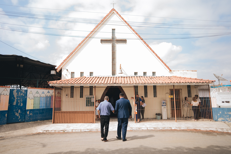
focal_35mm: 25
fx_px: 158
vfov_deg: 51.8
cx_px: 116
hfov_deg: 72.2
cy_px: 77
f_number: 1.8
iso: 50
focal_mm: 24
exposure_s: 1/1000
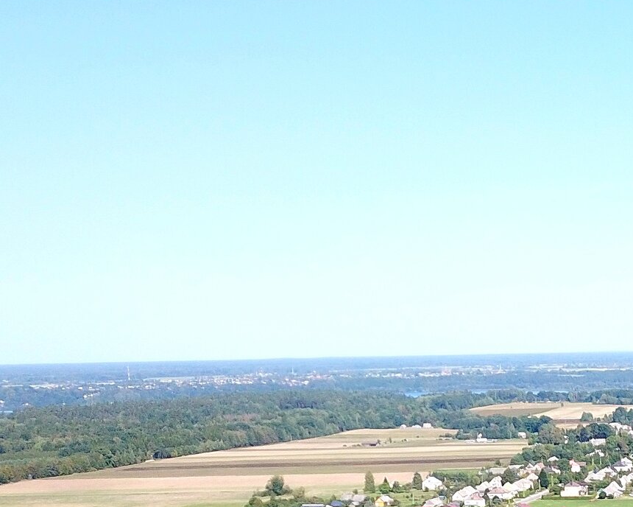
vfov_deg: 17.0
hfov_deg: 20.5
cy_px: 668
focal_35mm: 85
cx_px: 824
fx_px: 1592
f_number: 2.2
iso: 100
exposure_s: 1/1250
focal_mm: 4.73
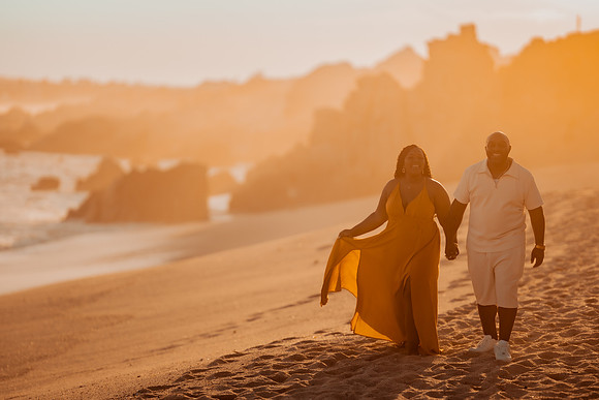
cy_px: 200
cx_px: 300
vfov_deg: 10.2
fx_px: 2247
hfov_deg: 15.2
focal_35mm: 135
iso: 100
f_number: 1.8
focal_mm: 135
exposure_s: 1/8000
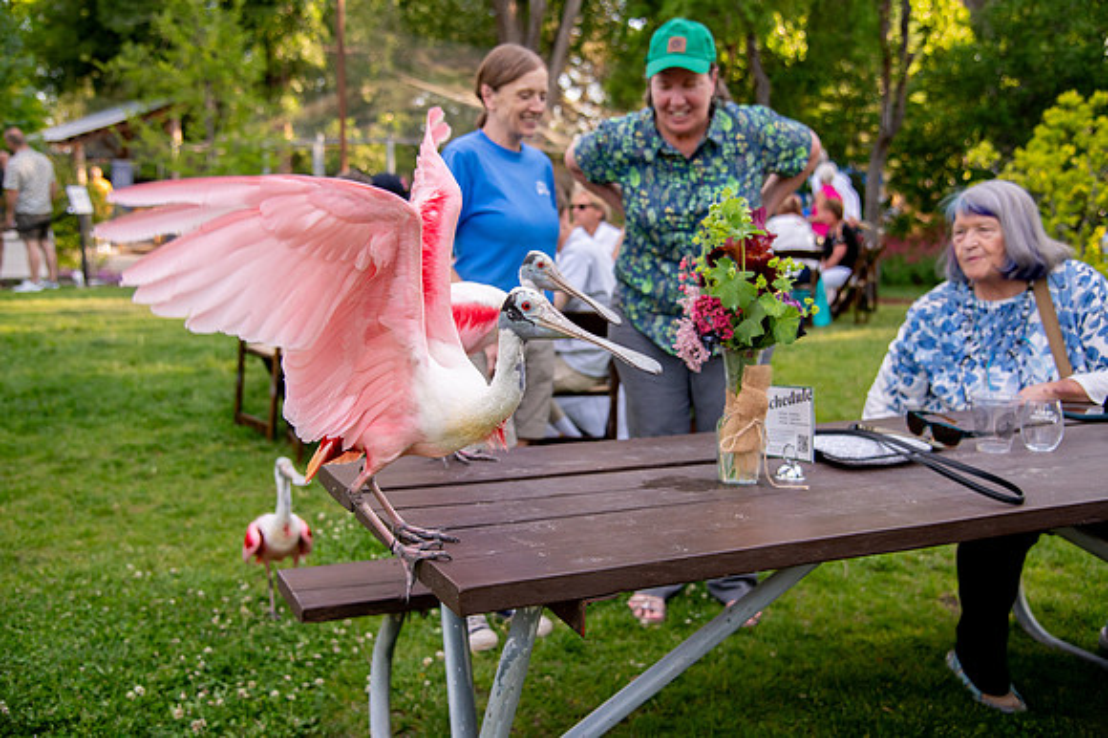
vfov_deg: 35.0
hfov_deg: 50.7
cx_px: 554
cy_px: 369
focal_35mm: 38
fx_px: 1169
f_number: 4
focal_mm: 38
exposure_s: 1/1600
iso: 1000
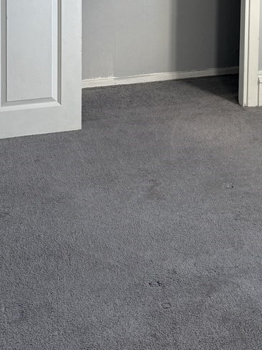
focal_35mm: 75
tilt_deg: -6.2
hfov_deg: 19.5
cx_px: 206
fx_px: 757
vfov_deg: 23.7
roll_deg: -1.4
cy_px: -70
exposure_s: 1/243
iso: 125
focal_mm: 6.76
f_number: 1.78
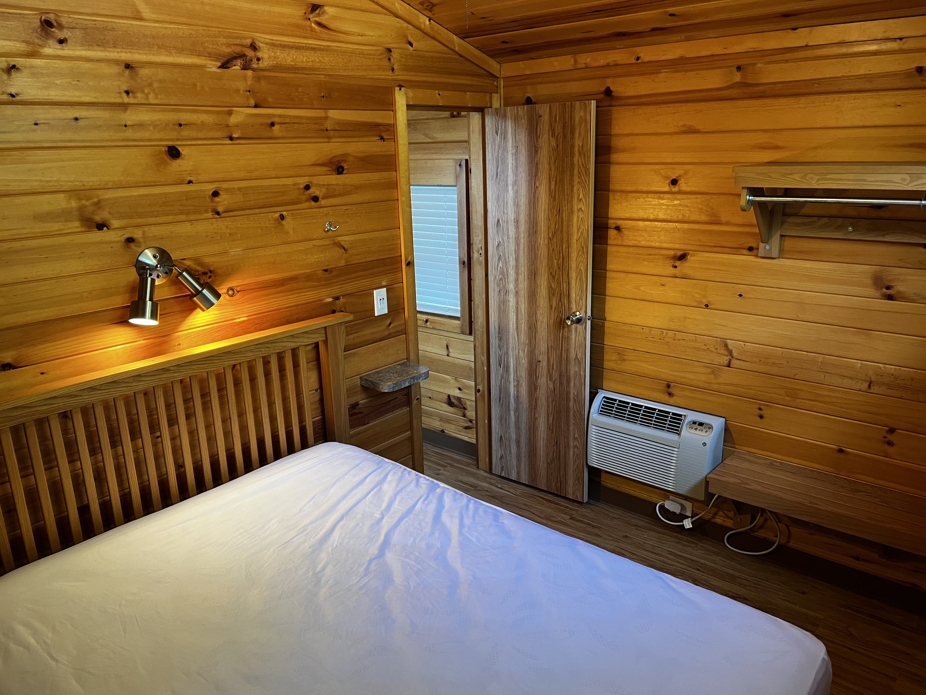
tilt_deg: -17.1
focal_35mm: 26
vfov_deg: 53.1
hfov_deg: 67.3
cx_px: 463
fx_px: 696
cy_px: 348
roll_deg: +1.3
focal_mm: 5.7
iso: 160
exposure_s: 1/60
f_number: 1.5
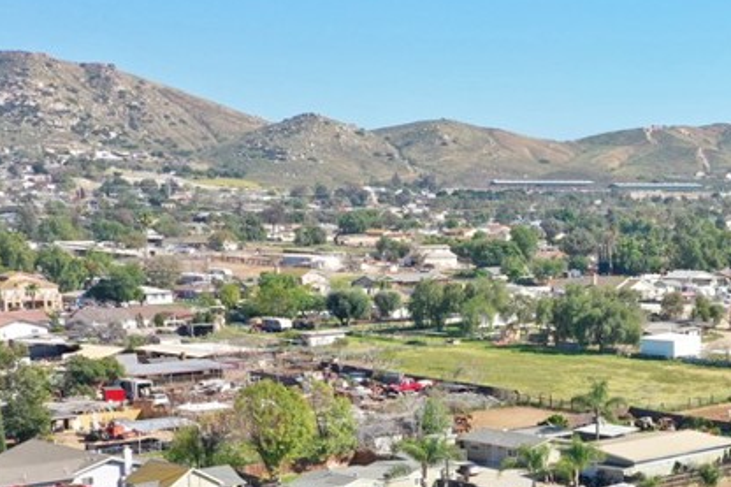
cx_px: 865
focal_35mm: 69
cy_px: 407
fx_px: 1400
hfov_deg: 26.2
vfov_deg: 19.5
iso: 100
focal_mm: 10.26
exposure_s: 1/200
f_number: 8
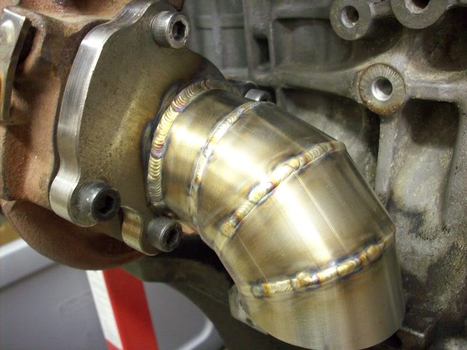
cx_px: 234
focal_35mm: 37
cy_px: 175
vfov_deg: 38.7
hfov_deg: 50.1
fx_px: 499
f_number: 2.8
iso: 179
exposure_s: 1/8
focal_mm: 6.2
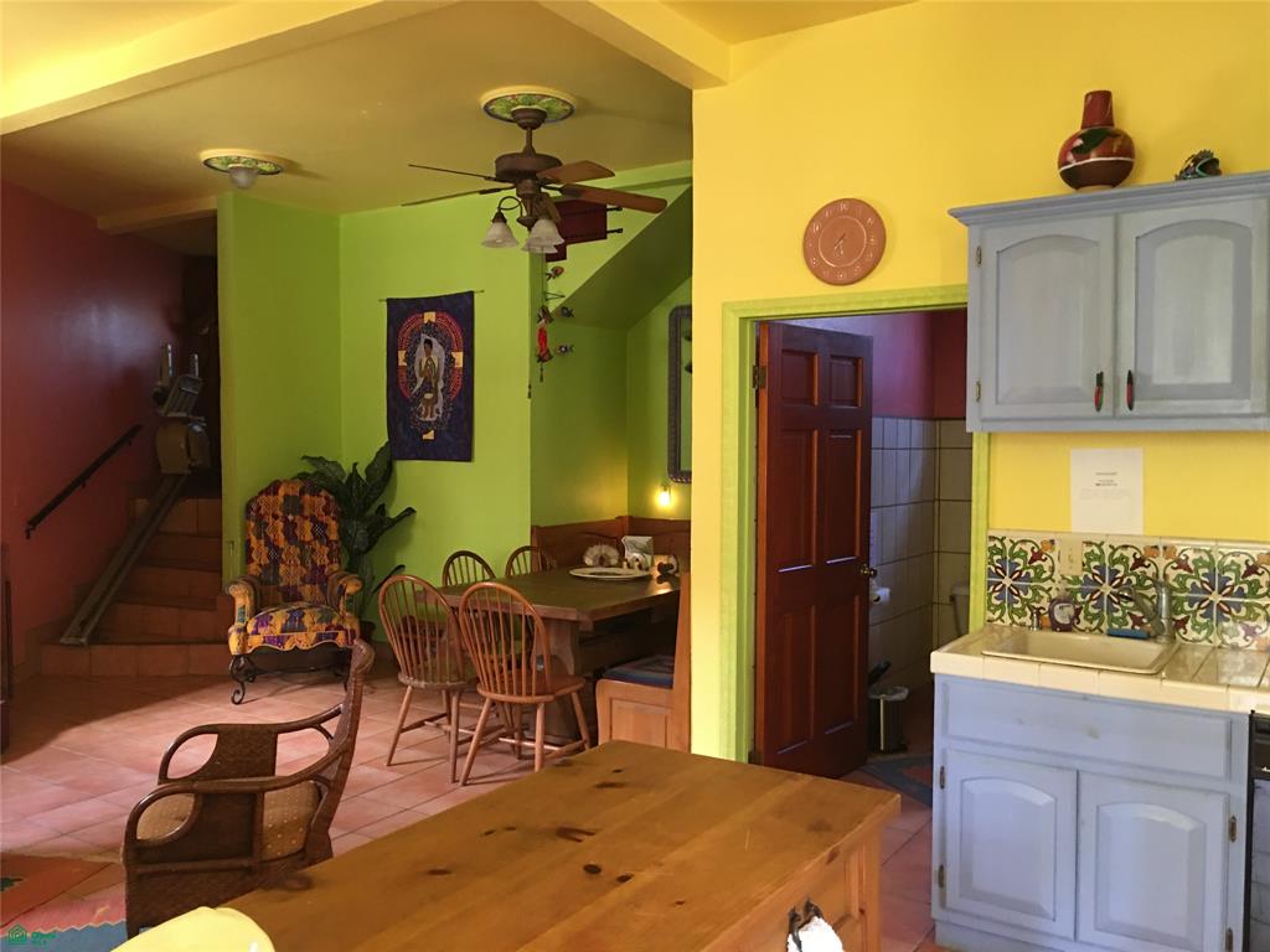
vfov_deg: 48.2
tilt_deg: -1.0
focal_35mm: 29
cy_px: 476
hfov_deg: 61.7
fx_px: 1064
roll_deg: -0.4
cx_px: 635
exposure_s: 1/10
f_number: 2.2
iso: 100
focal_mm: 4.15
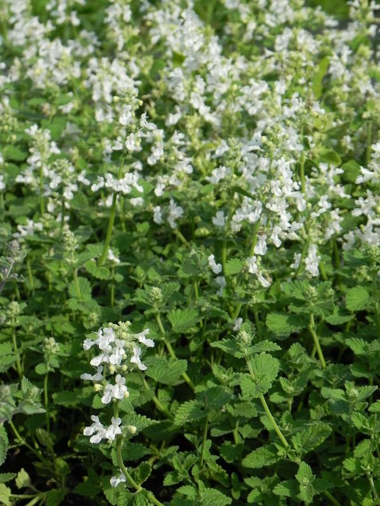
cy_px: 253
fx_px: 2108
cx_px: 190
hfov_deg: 10.3
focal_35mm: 144
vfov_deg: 13.7
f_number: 5
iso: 160
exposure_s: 1/1000
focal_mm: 25.7
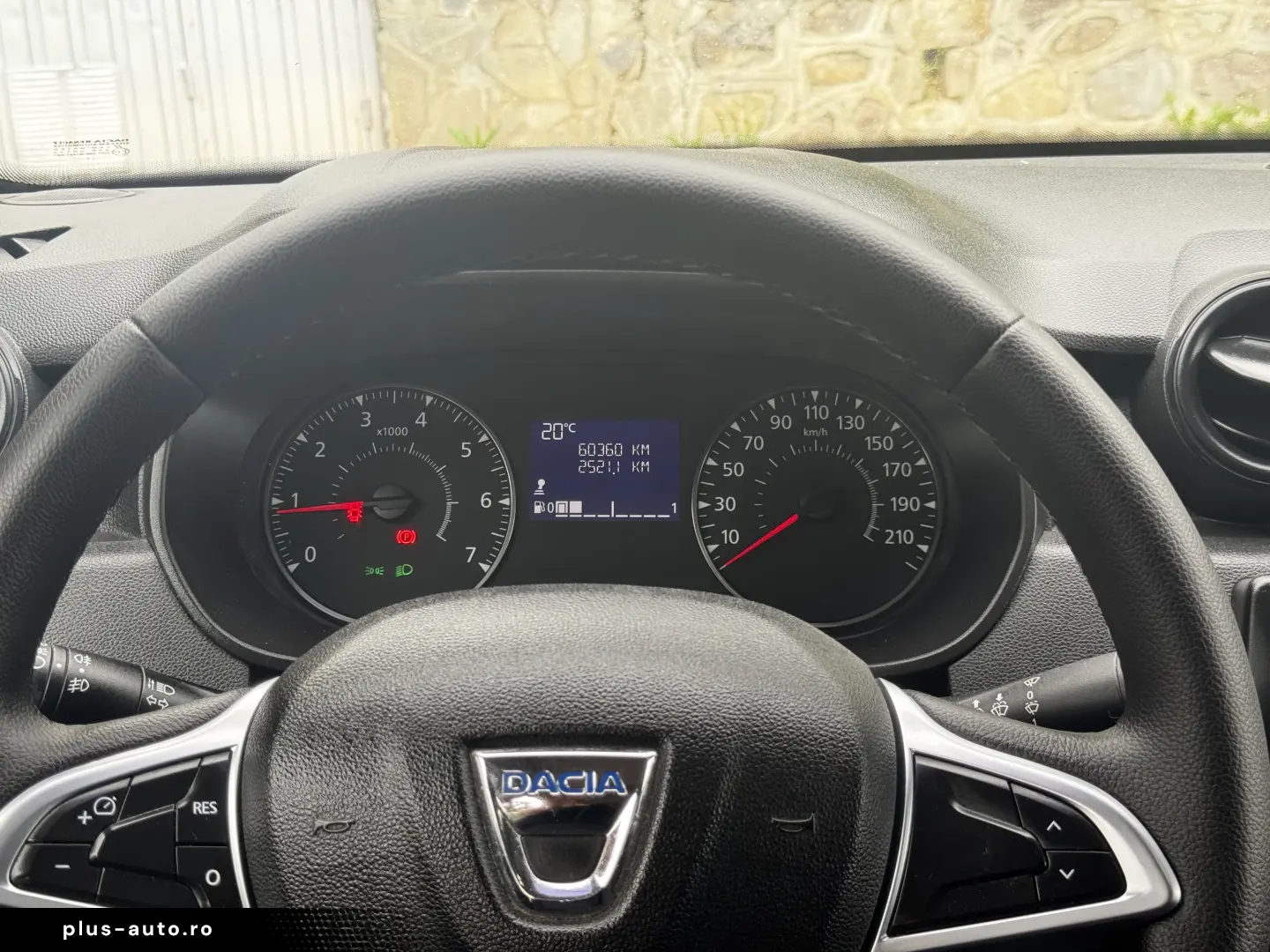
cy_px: 476
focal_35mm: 48
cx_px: 635
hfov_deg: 39.7
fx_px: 1761
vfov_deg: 30.3
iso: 100
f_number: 1.78
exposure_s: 1/64
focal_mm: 6.76
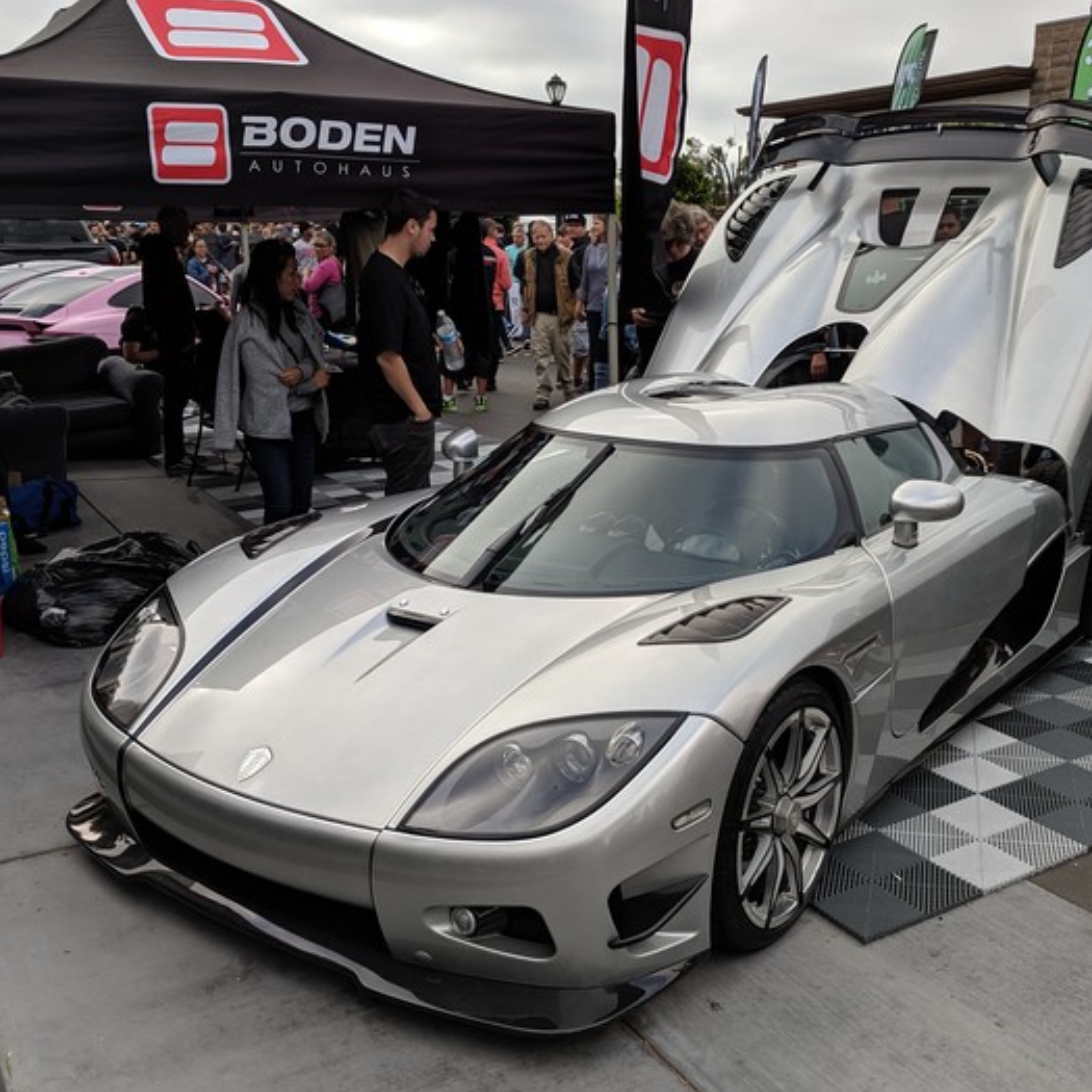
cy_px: 593
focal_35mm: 35
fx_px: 1249
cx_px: 636
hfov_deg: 47.0
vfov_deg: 47.2
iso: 40
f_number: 2
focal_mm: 4.67
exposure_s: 1/568
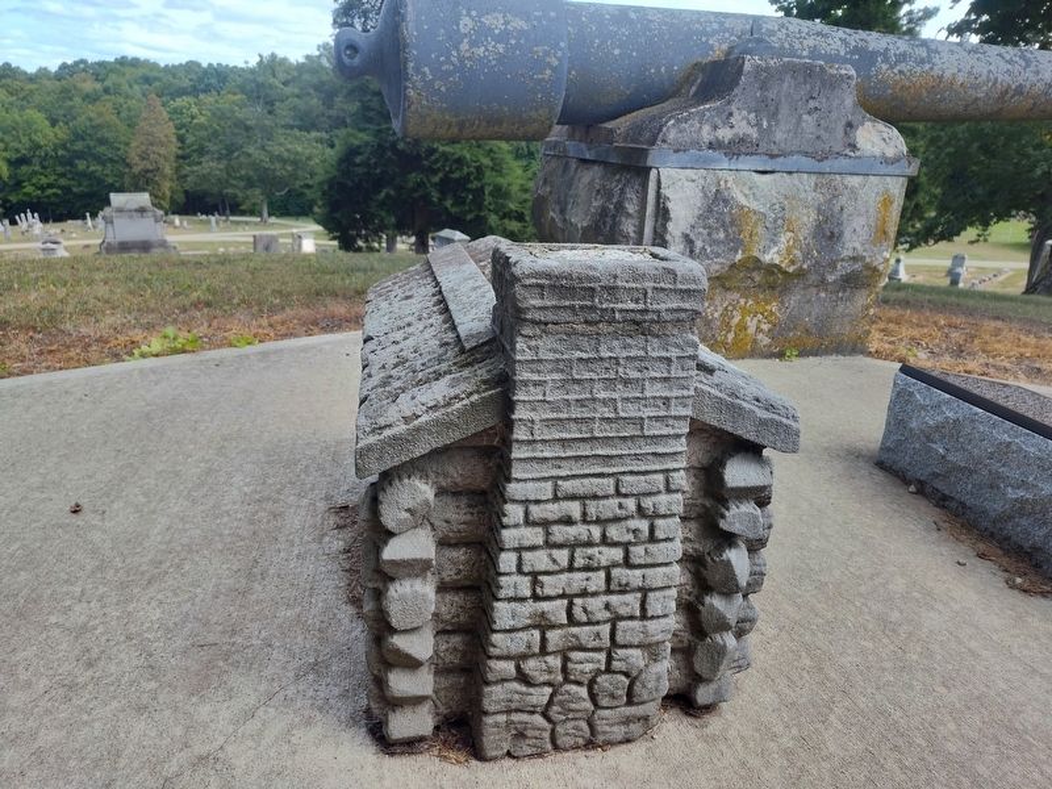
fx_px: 699
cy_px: 394
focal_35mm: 23
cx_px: 526
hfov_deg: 73.9
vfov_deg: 58.9
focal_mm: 5.56
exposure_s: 1/483
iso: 100
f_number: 1.8
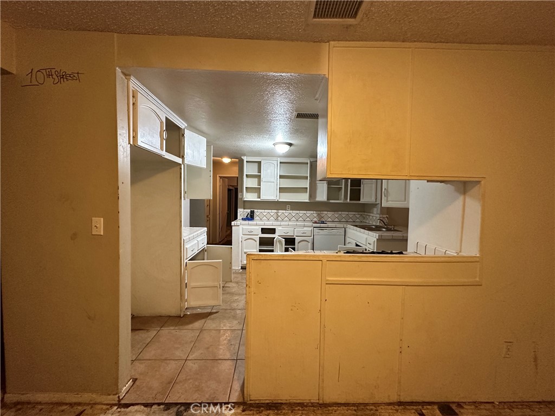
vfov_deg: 85.7
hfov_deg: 102.1
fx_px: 224
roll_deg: -1.5
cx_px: 278
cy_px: 208
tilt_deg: -3.3
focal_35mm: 14
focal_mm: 2.22
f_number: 2.2
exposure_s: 1/60
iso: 500
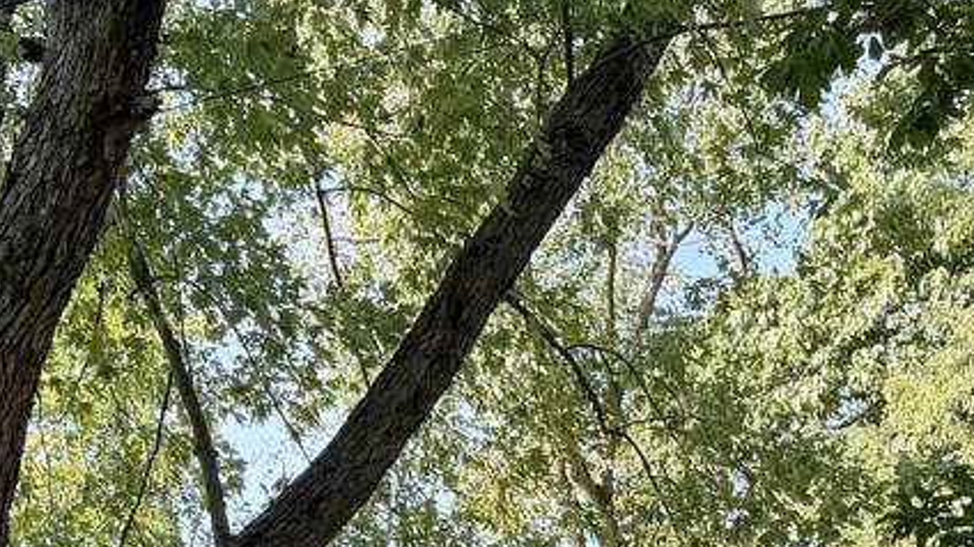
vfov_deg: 14.7
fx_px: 2039
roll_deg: +2.7
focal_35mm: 79
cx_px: 349
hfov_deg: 26.8
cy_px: 683
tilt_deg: +6.6
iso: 80
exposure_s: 1/521
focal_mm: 6.76
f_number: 1.78
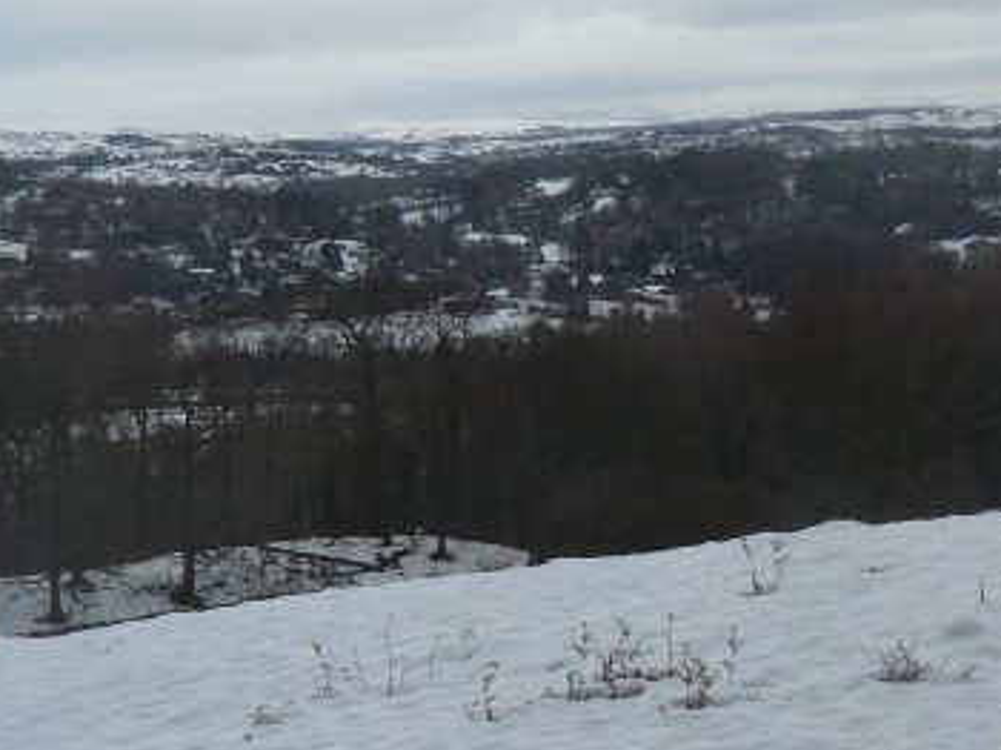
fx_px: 2919
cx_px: 1021
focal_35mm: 101
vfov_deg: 14.6
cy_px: 292
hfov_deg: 18.9
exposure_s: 1/200
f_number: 5
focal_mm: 7.7
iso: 100
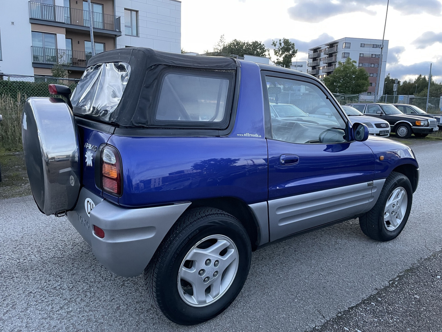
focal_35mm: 26
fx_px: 332
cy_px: 166
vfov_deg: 53.1
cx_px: 221
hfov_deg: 67.3
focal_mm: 4.2
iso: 160
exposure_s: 1/60
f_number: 1.6
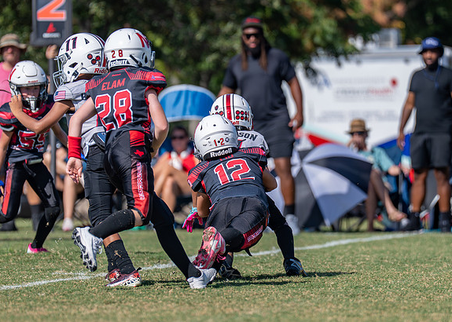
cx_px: 267
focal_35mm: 433
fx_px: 5555
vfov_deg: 3.3
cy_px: 167
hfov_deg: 4.7
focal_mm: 200
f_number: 2.8
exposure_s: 1/3200
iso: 160
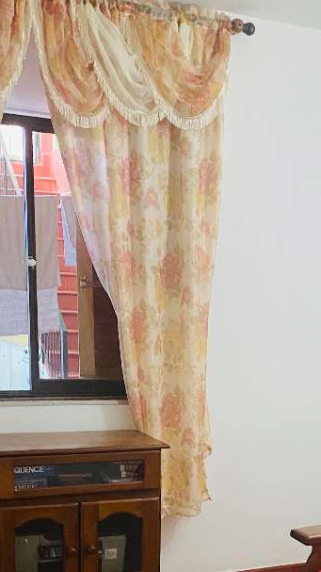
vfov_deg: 35.5
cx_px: 263
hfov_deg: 21.1
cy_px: 489
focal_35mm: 56
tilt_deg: -10.6
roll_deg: -1.5
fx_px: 848
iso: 320
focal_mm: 4.25
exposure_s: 1/50
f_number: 1.8
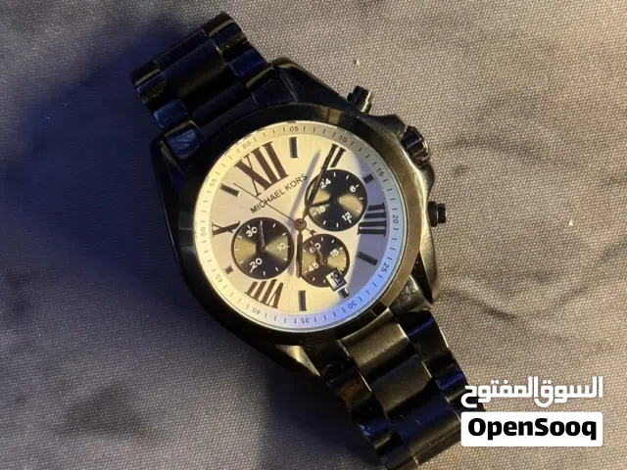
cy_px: 235
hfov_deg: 39.7
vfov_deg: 30.3
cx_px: 314
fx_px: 869
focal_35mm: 48
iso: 500
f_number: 1.78
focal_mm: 6.76
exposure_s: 1/40
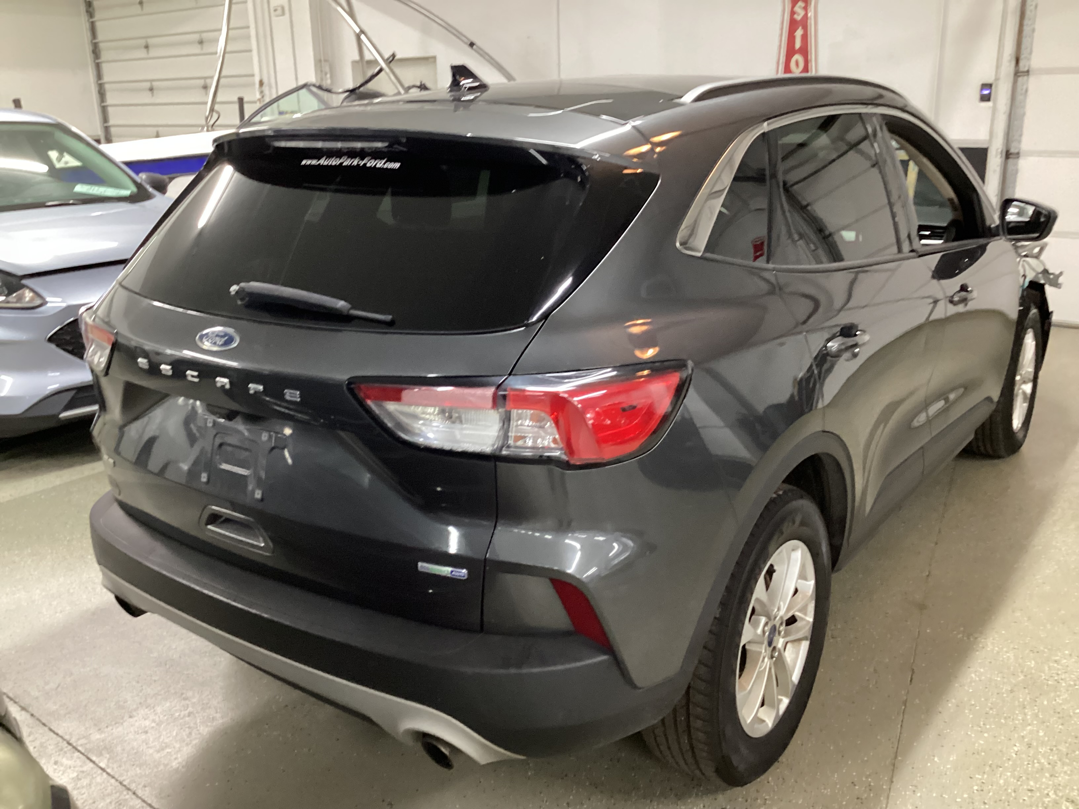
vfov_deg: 45.4
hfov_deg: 58.4
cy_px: 404
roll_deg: +0.5
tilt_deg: -18.4
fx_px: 966
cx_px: 540
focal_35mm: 31
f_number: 2.4
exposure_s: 1/25
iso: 400
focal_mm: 3.3
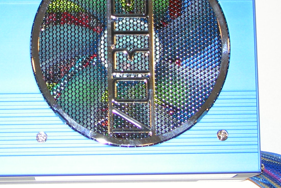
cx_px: 90
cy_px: 58
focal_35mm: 162
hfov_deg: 12.7
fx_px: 1265
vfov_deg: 8.5
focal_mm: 14.1
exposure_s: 1/60.1
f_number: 4.7
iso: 50
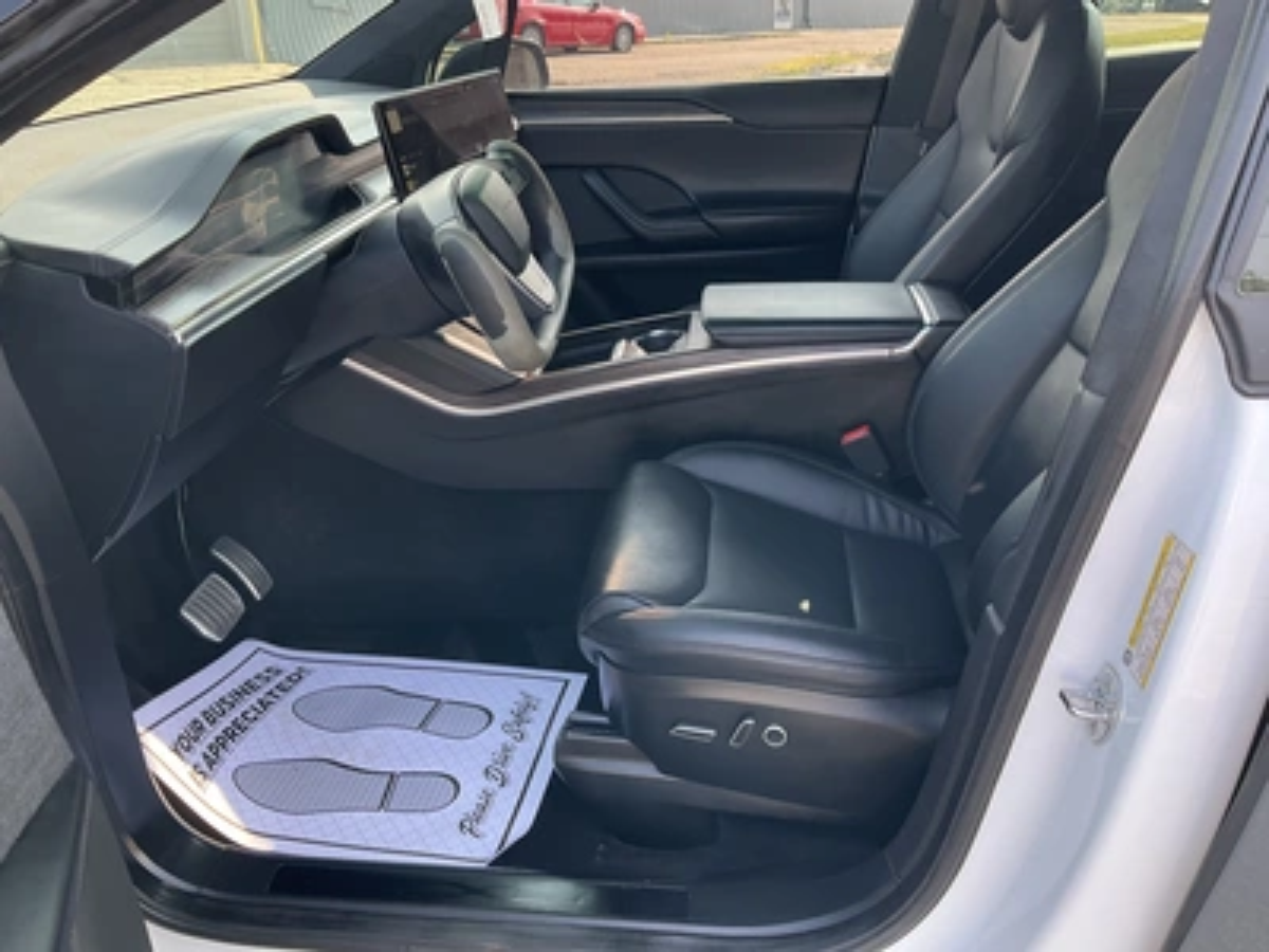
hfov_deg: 61.7
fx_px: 1063
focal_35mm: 29
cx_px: 634
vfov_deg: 48.2
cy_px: 476
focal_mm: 3
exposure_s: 1/122
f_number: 1.8
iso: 32
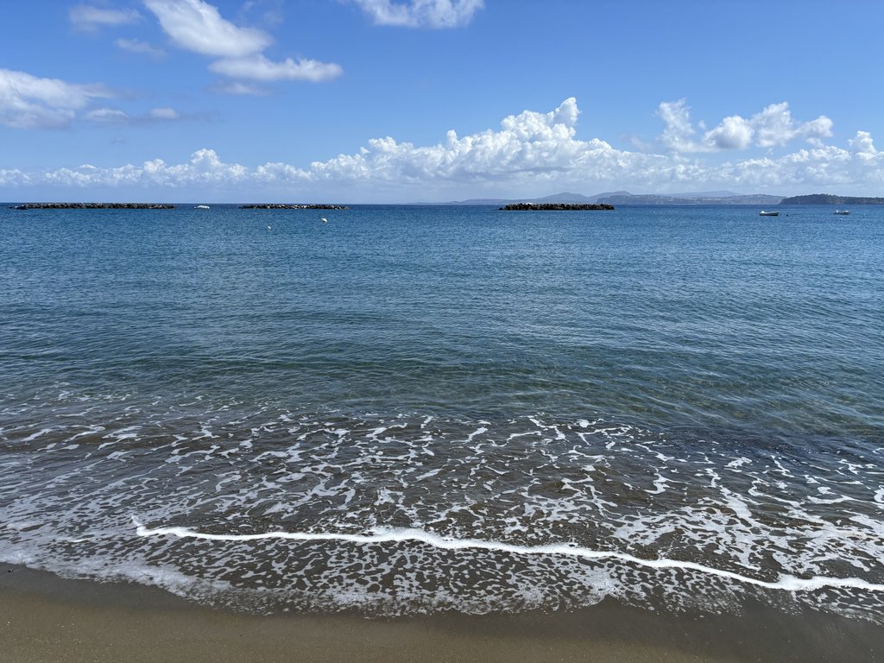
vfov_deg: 53.1
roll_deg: -0.4
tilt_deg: -10.8
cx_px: 442
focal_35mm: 26
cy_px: 332
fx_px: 664
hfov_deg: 67.3
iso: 50
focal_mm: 5.96
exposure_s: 1/4854
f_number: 1.6
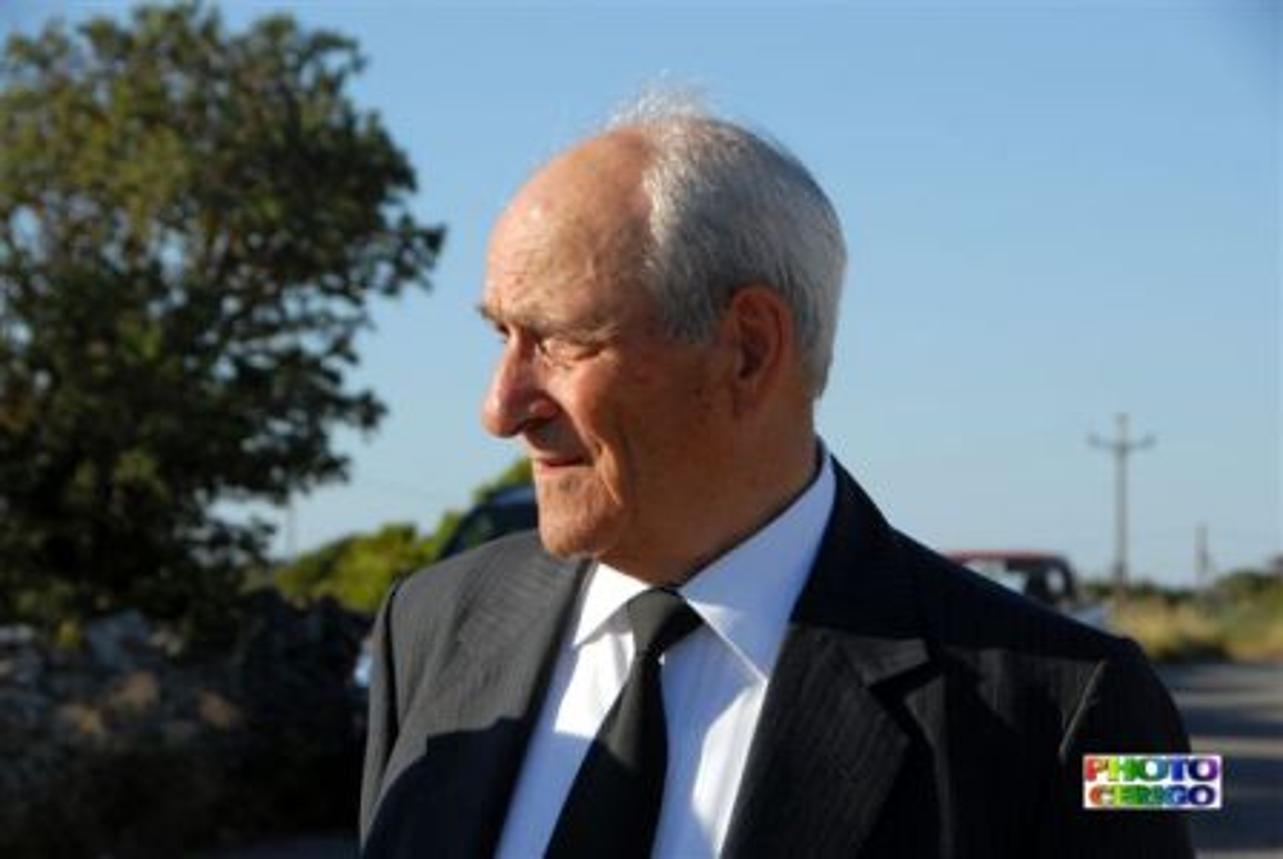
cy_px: 430
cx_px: 642
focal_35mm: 120
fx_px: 4282
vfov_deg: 11.5
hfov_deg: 17.0
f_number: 9
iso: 200
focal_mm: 80
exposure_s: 1/320
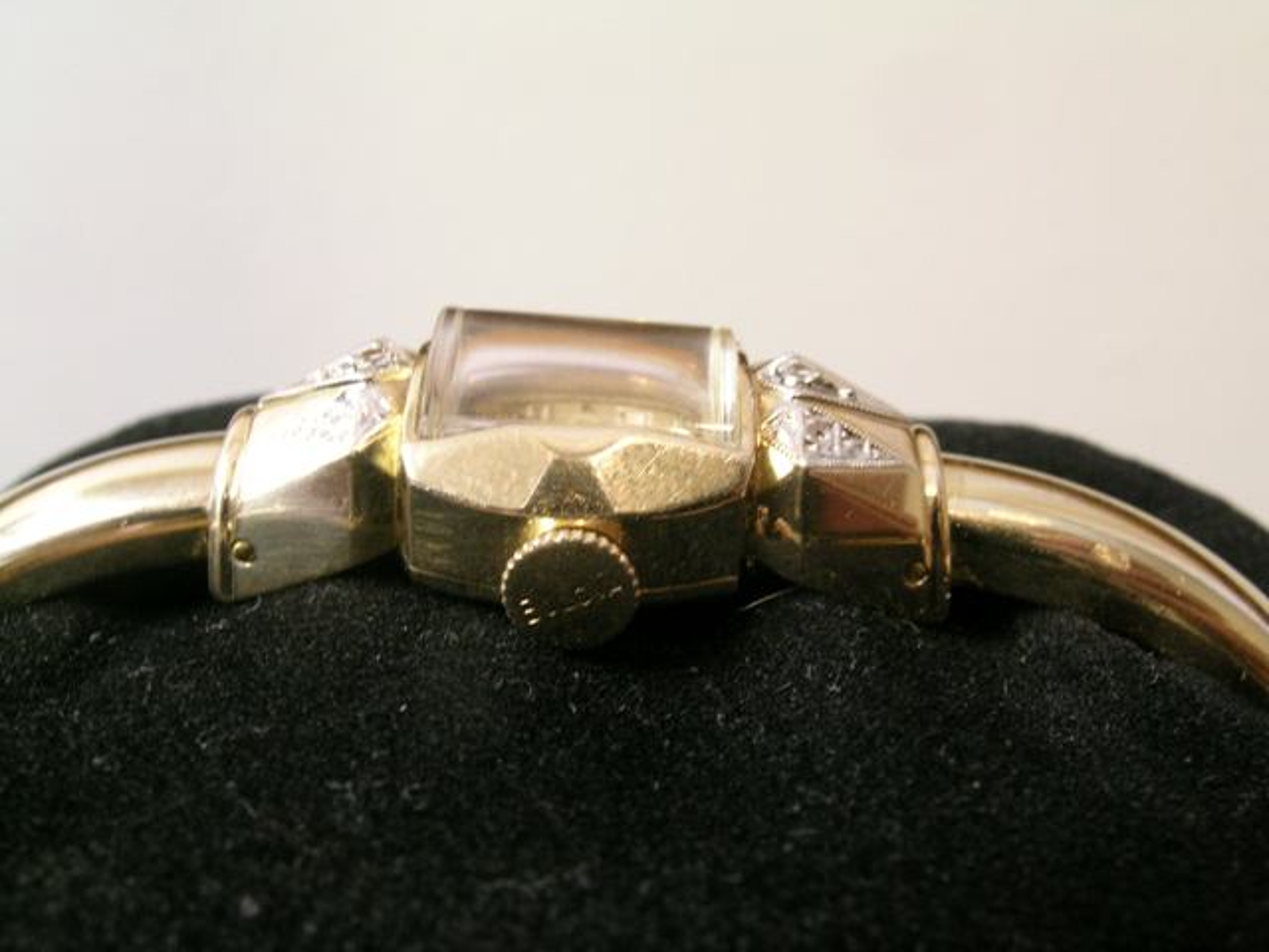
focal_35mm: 46
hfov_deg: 41.2
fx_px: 1686
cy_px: 476
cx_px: 634
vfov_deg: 31.5
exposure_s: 1/3.3
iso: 166
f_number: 5.9
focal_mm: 9.5
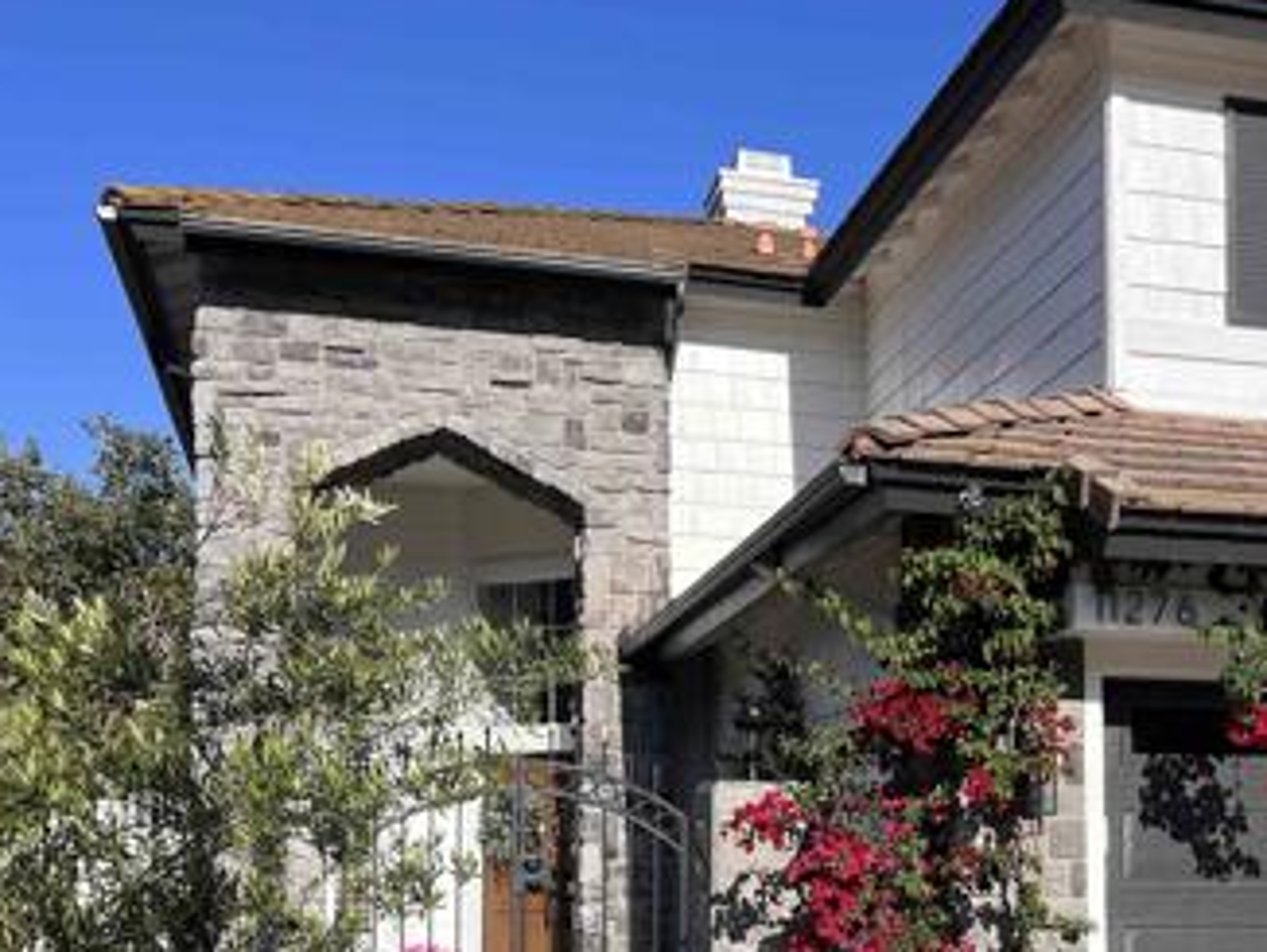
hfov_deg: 36.3
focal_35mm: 51
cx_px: 995
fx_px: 1868
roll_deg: +0.0
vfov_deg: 27.9
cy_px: 785
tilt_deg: +1.6
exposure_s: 1/4115
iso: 50
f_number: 1.5
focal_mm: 5.7
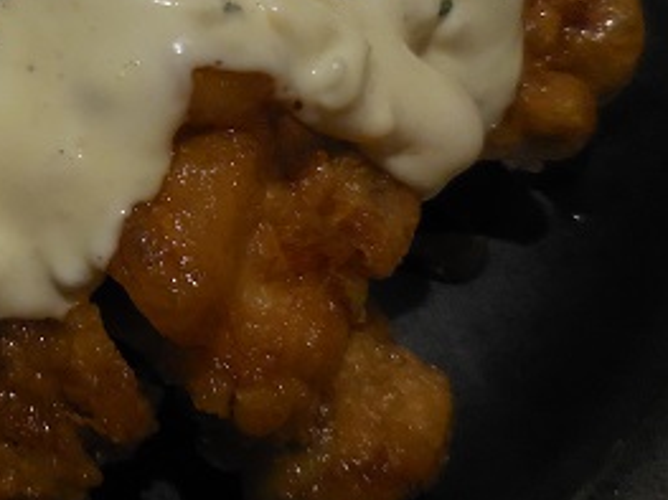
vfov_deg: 24.2
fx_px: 1099
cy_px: -25
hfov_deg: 30.9
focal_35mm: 57
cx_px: -28
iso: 400
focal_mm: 4.5
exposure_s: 1/13
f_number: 3.3
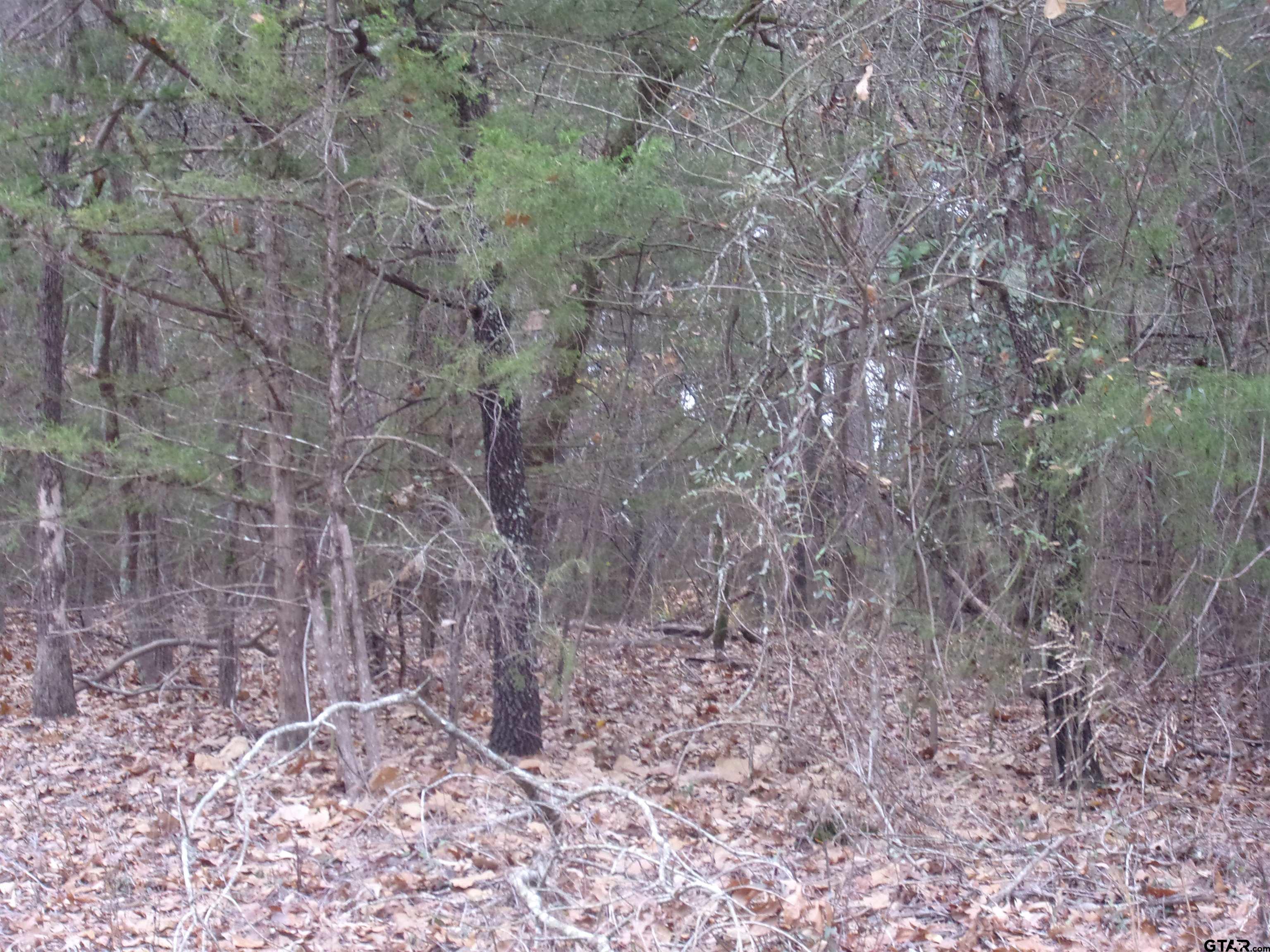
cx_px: 635
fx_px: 2788
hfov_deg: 25.7
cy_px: 476
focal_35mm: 76
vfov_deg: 19.4
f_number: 4.7
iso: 185
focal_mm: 13.6
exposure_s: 1/40
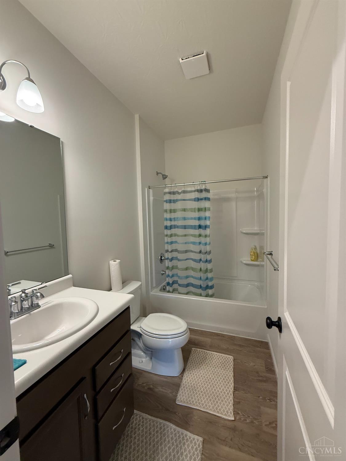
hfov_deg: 85.7
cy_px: 230
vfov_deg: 102.1
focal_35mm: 14
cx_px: 173
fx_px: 187
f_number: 2.2
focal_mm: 2.22
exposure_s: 1/120
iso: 250
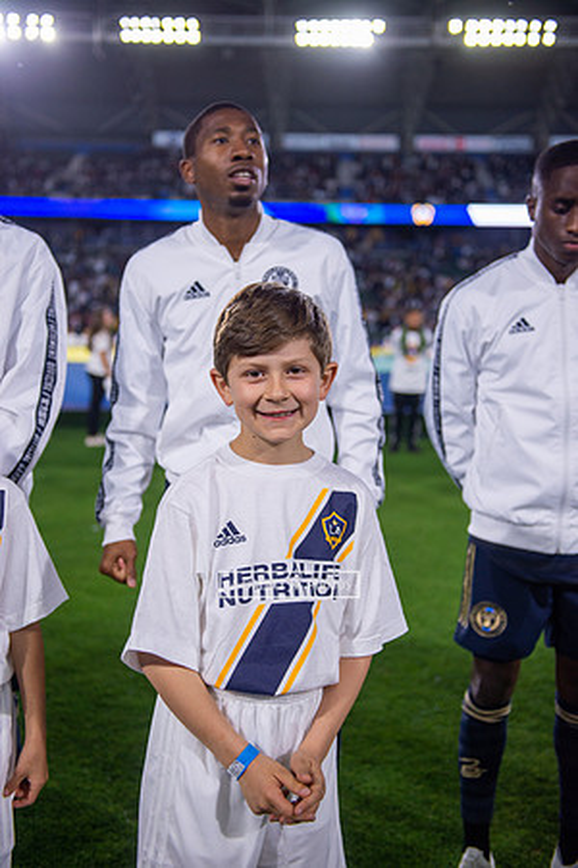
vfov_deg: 44.5
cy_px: 434
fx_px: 1060
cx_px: 289
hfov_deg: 30.5
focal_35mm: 44
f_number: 2.8
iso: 640
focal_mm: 44
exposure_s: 1/1250
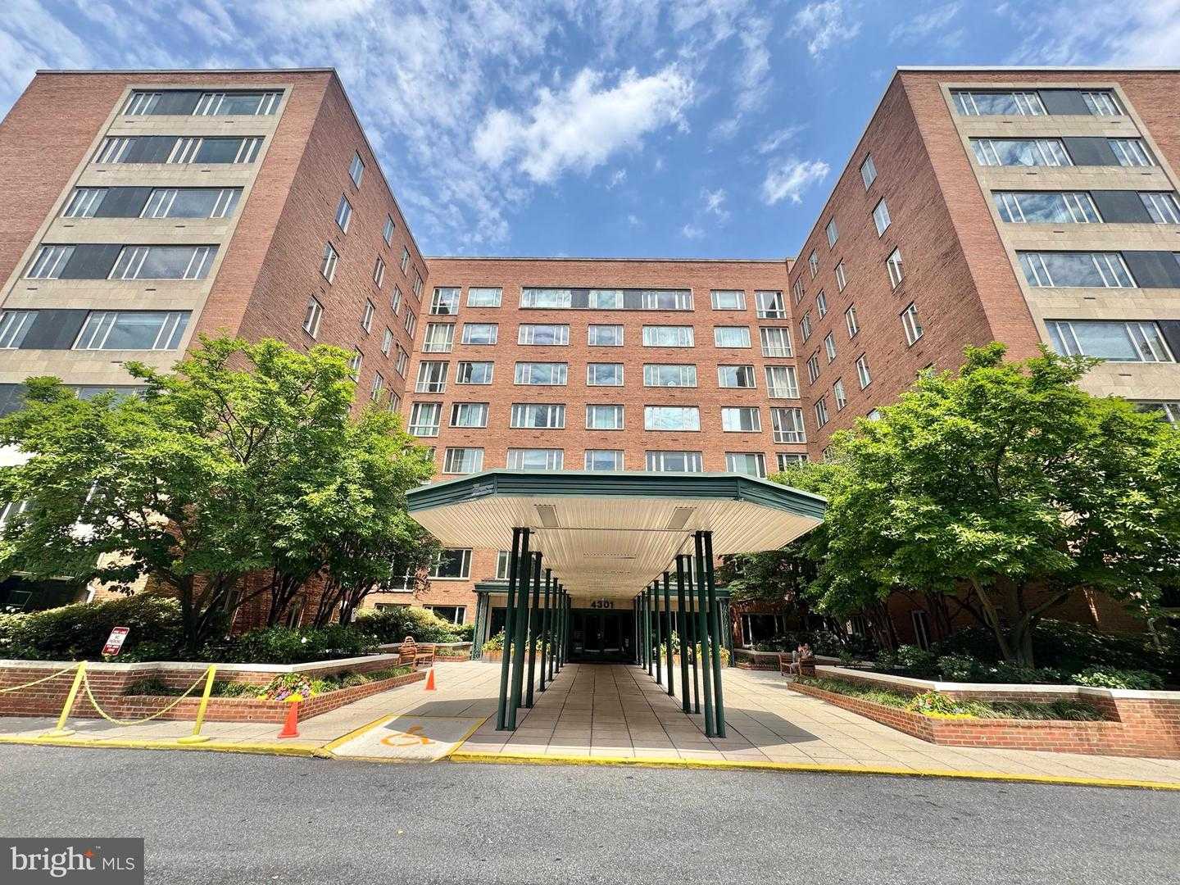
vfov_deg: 85.7
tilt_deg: +21.6
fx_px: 477
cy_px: 442
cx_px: 590
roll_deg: -1.4
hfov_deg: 102.1
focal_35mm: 14
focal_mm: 2.22
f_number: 2.2
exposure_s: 1/1567
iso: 40
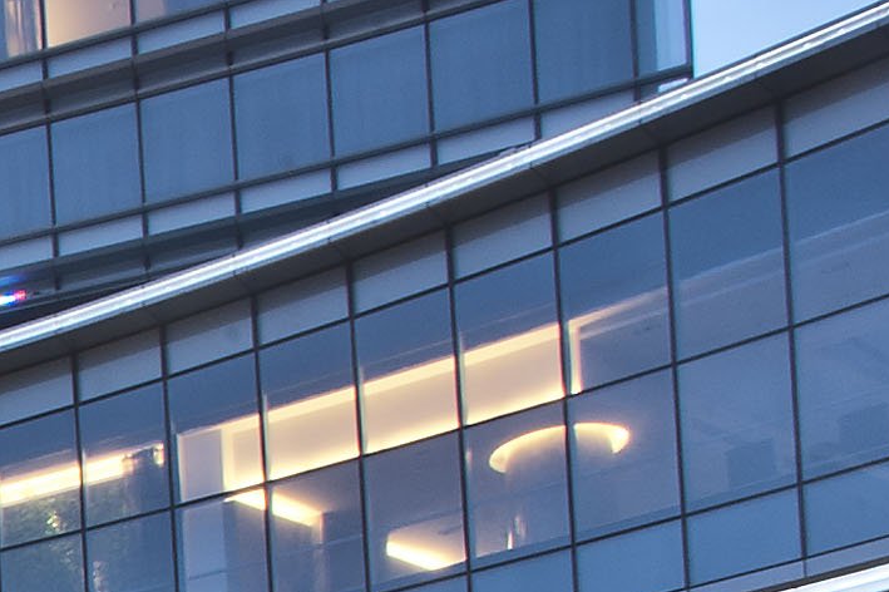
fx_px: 2666
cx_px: -1165
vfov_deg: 10.9
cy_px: 1373
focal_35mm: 108
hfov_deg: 14.0
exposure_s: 6
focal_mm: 18
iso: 100
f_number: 22
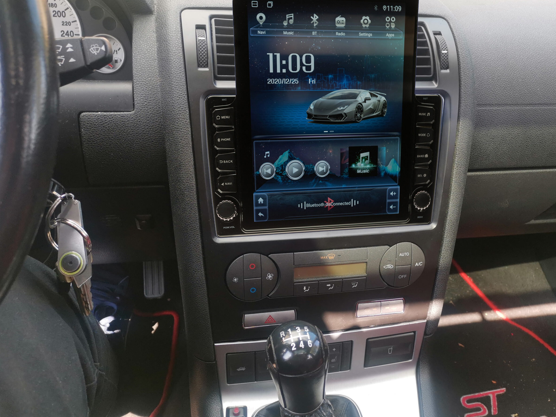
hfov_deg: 63.4
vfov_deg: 49.7
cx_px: 289
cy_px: 201
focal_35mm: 28
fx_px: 450
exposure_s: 1/100
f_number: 1.8
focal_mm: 4.75
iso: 64
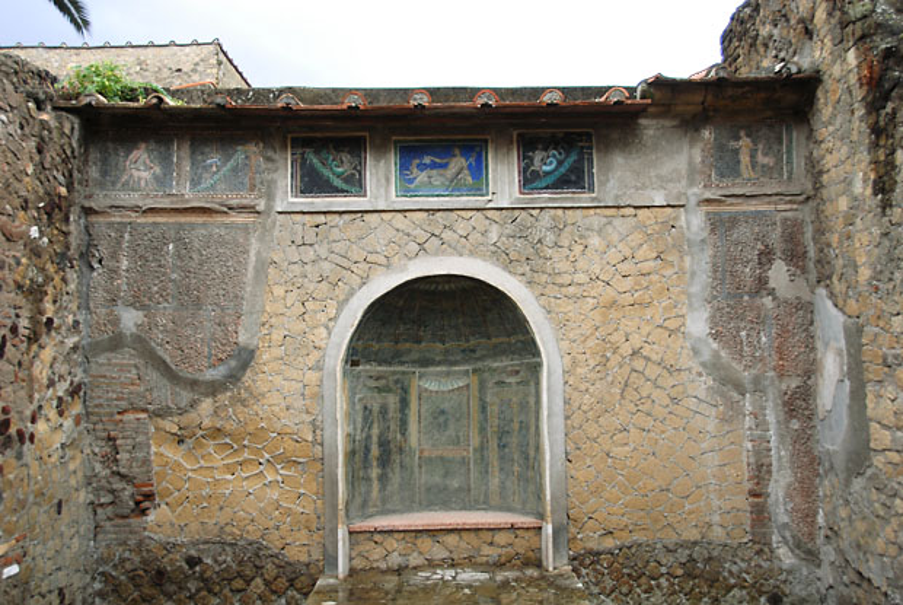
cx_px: 452
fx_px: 904
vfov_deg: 37.0
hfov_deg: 53.1
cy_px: 302
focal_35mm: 36
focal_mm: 24
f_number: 3.8
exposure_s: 1/180
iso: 100
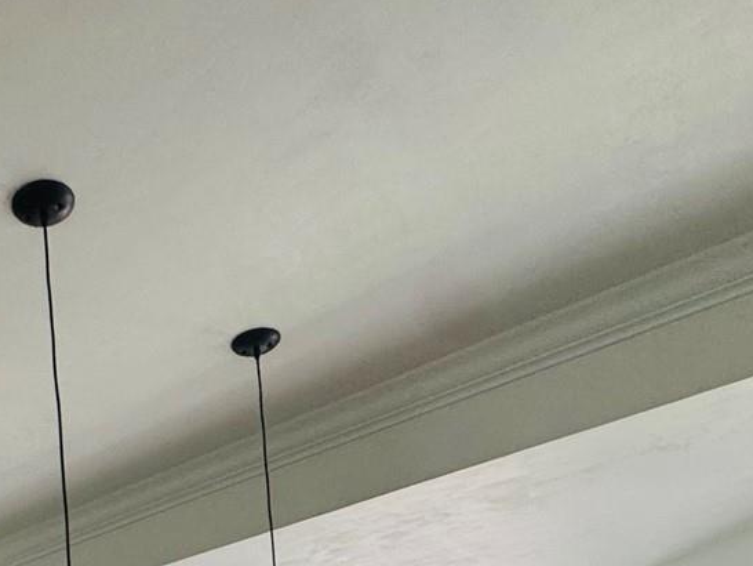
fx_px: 892
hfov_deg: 40.9
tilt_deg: +1.8
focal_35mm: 41
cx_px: 28
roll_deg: +4.4
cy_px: 798
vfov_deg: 27.2
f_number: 2.2
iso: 200
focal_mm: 2.22
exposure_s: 1/60
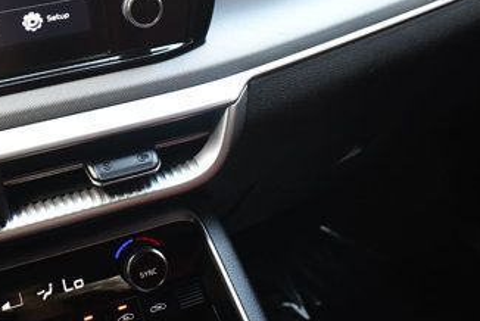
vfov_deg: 25.2
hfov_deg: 37.3
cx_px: 190
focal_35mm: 53
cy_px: 71
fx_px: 707
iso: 1400
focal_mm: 18
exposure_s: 1/125
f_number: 3.5
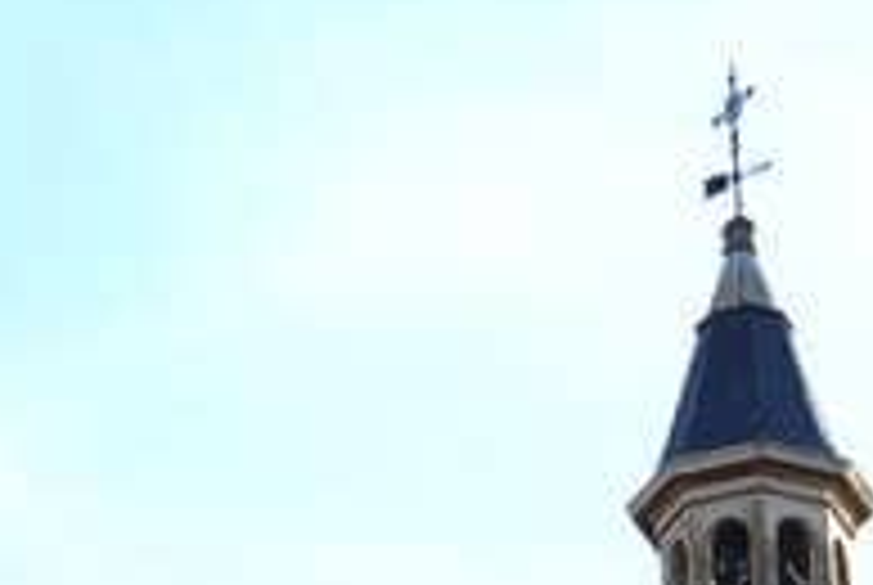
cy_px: 1289
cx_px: 819
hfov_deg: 8.1
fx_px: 6145
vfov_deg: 5.3
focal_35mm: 253
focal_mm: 32
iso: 125
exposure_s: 1/125
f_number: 5.6
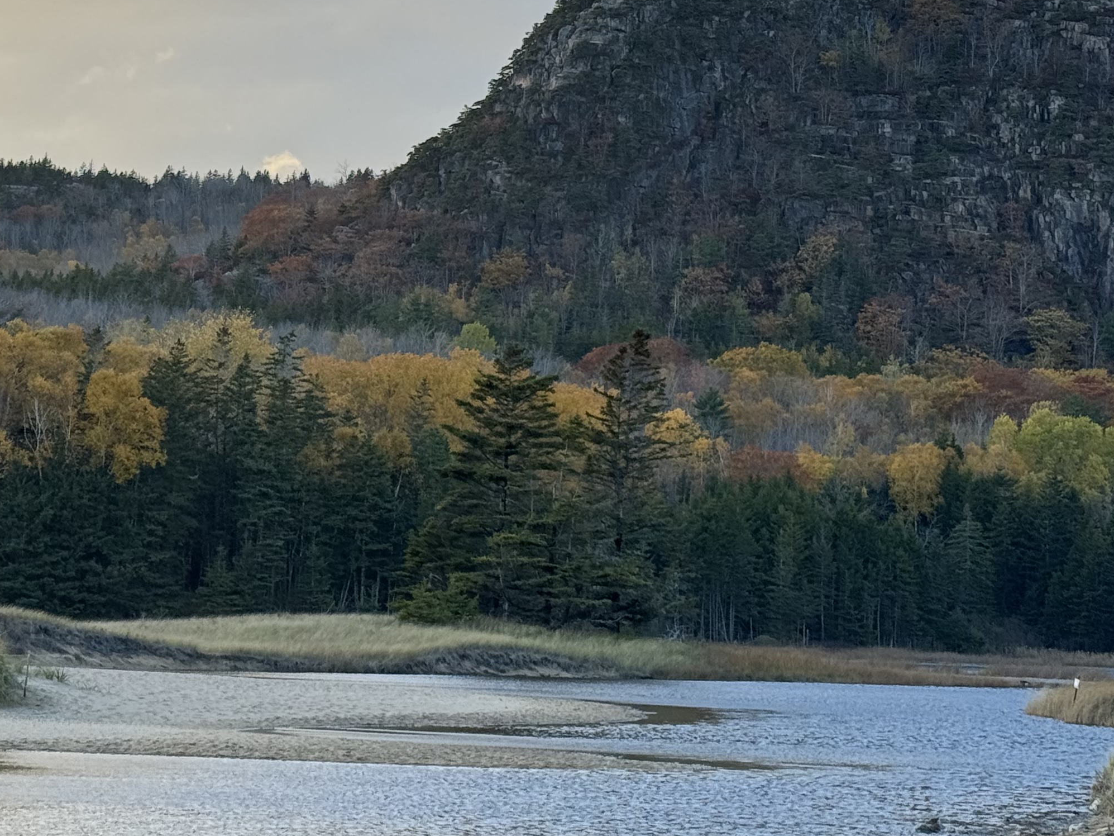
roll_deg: -2.3
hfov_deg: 20.0
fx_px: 3121
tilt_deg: +5.0
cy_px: 292
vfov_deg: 15.2
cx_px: 218
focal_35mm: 97
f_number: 1.78
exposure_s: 1/774
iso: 64
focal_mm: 6.76
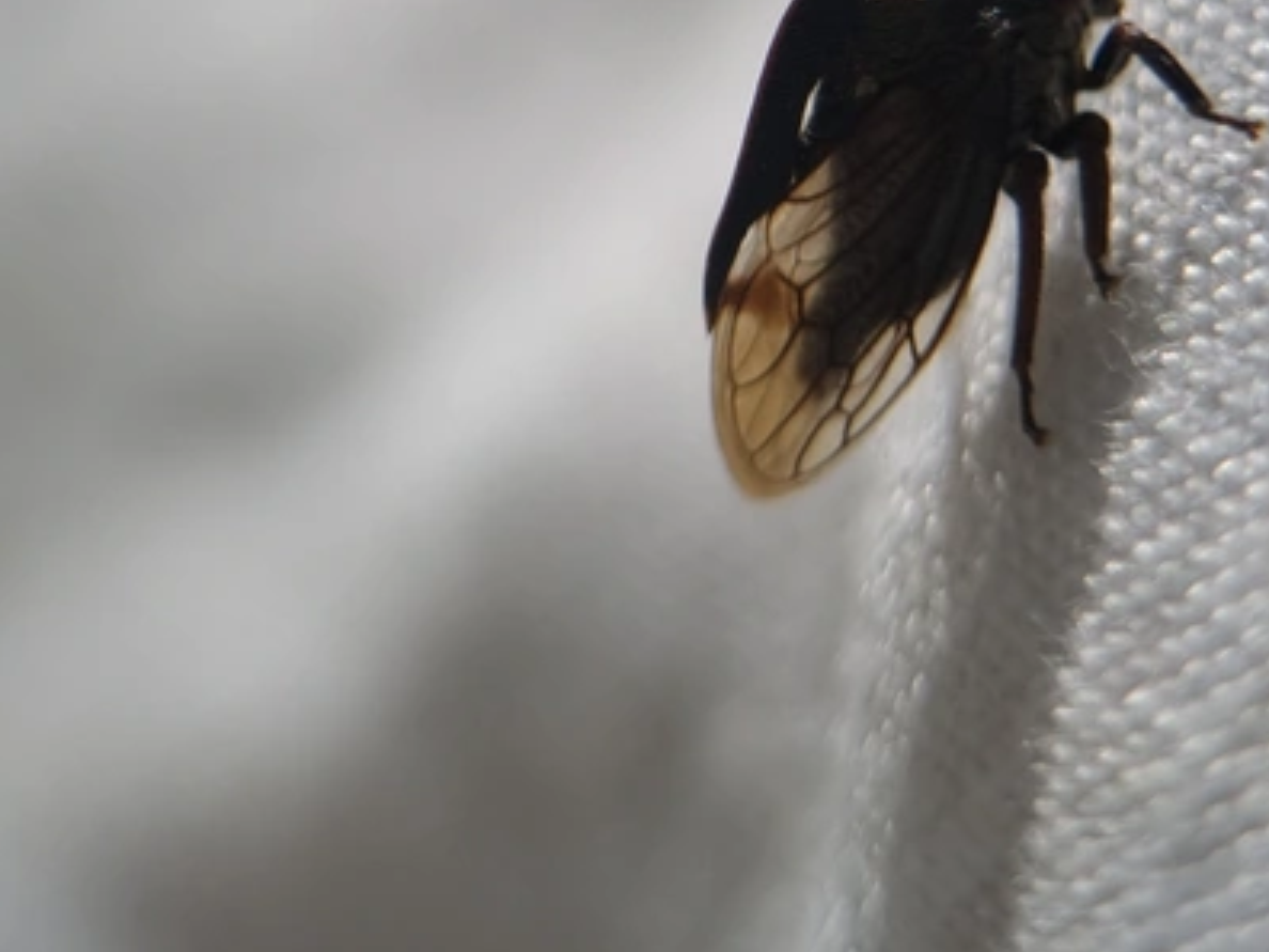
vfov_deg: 33.5
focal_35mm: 42
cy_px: 213
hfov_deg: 44.0
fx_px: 1540
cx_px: 868
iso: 50
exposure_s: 1/5000
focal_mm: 5.4
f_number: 1.8
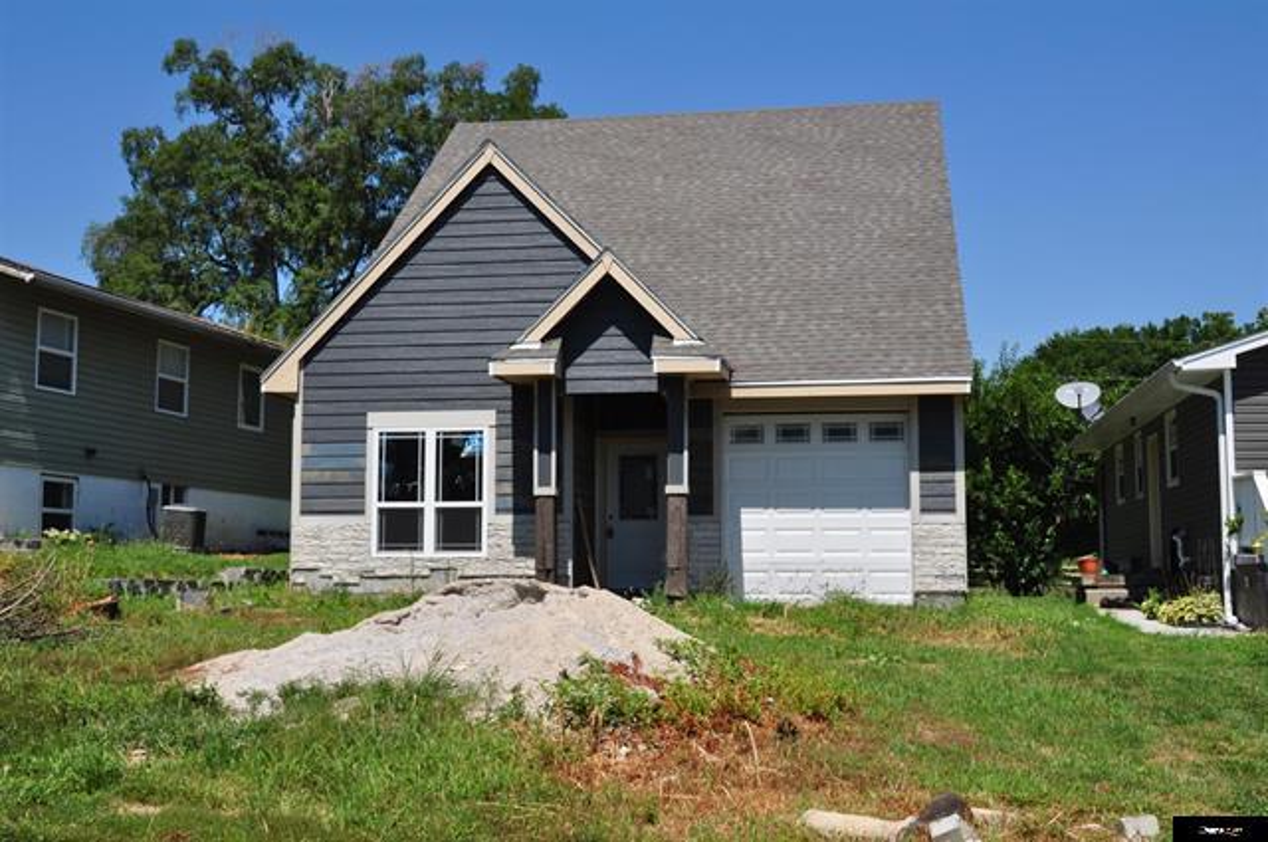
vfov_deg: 30.8
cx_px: 634
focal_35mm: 44
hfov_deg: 45.0
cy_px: 421
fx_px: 1530
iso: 200
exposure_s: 1/400
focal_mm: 29
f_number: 11
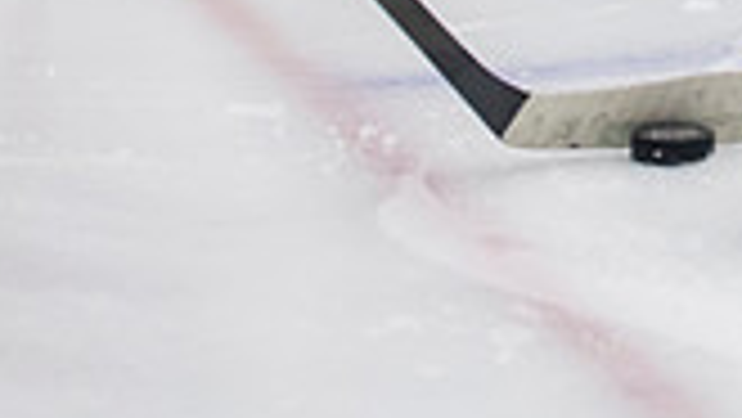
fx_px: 8307
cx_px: 1345
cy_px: -715
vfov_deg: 2.8
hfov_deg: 5.0
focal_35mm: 422
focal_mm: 78
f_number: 3.2
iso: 2000
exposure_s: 1/640
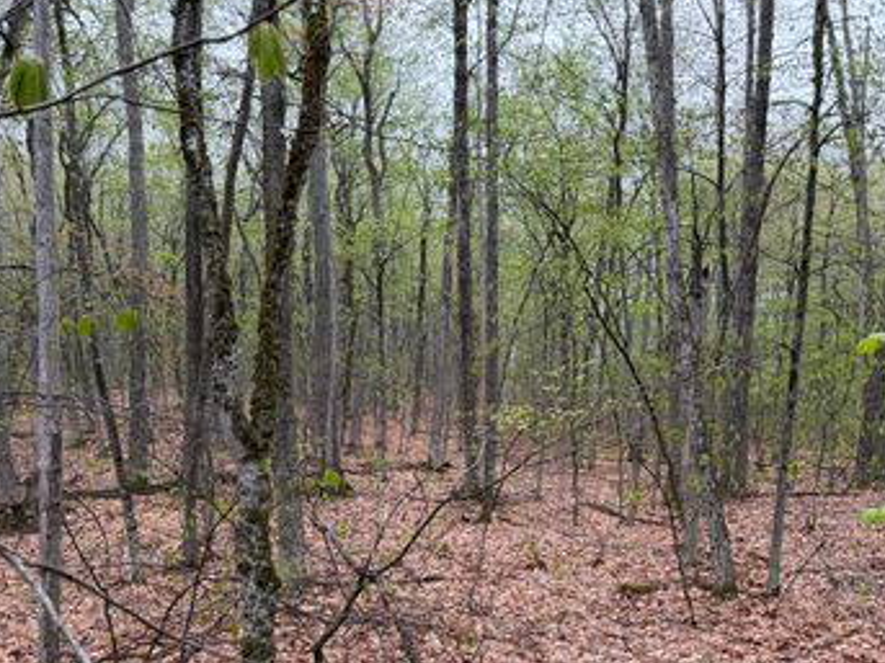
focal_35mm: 35
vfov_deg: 40.1
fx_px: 895
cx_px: 544
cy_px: 448
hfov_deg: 52.2
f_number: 1.78
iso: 125
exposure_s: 1/207
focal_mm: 6.76
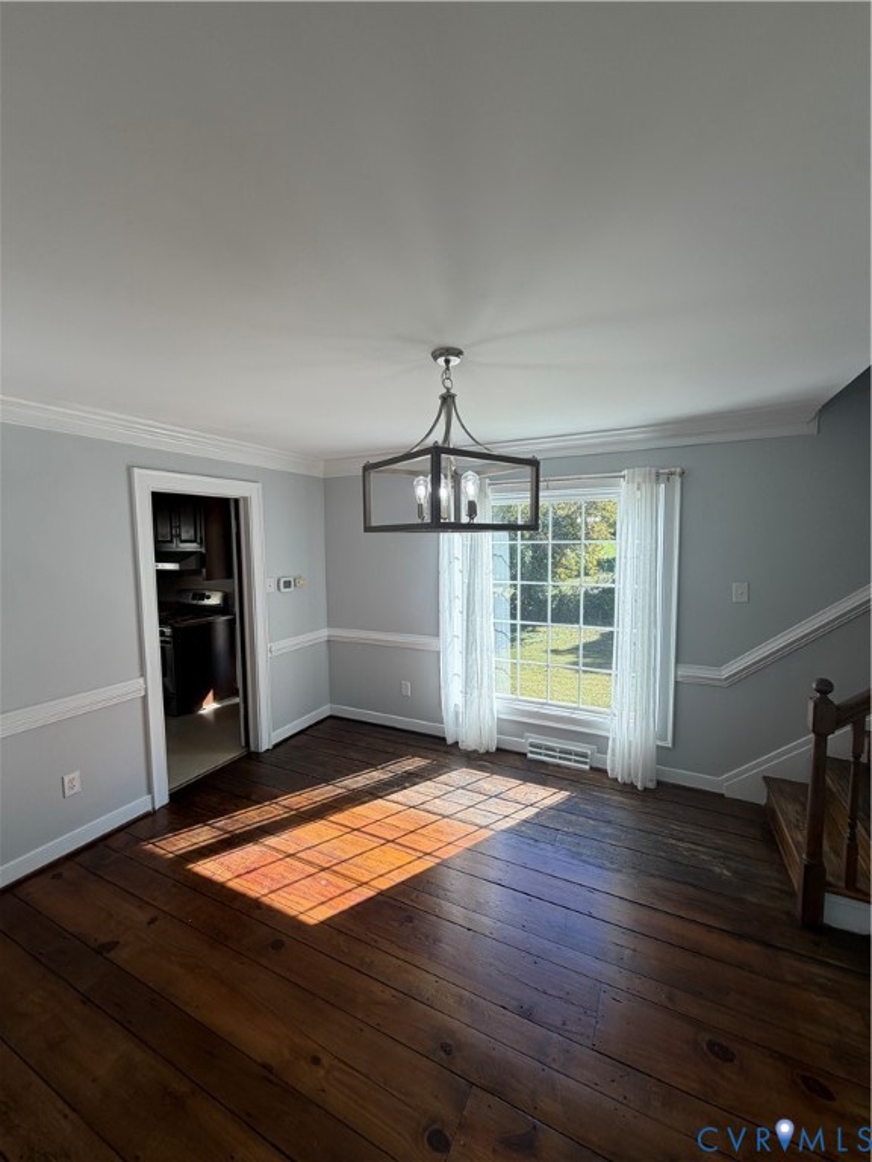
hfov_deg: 85.7
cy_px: 581
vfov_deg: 102.1
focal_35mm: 14
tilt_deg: -4.9
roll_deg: -0.1
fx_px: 470
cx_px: 436
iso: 25
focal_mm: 2.22
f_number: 2.2
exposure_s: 1/120
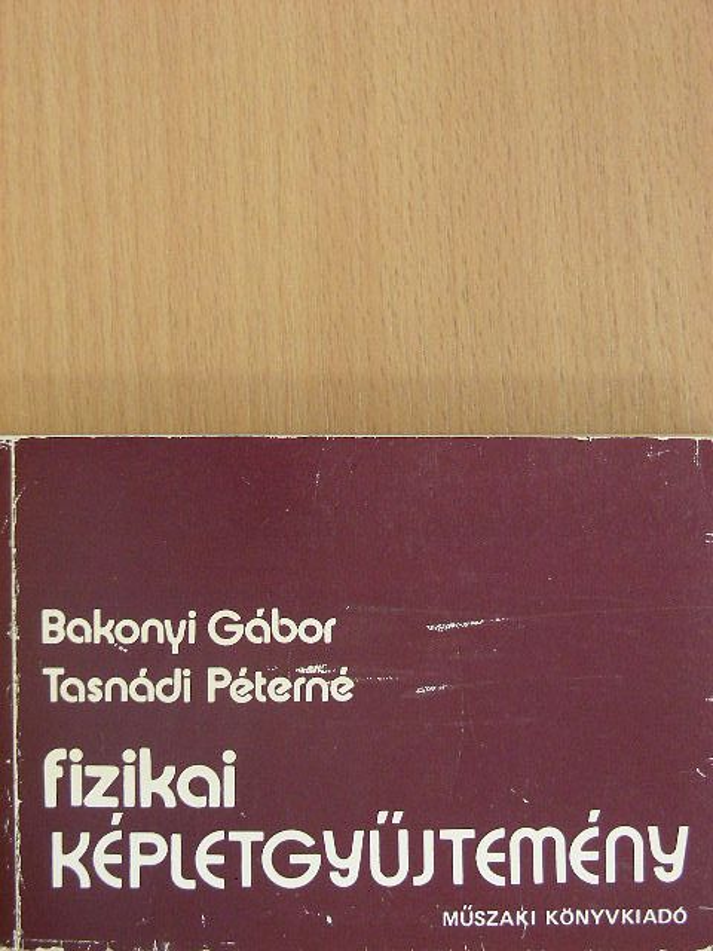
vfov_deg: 27.8
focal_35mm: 70
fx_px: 1922
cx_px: 356
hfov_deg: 21.0
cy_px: 476
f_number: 3.5
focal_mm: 11.7
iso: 200
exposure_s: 1/13.4
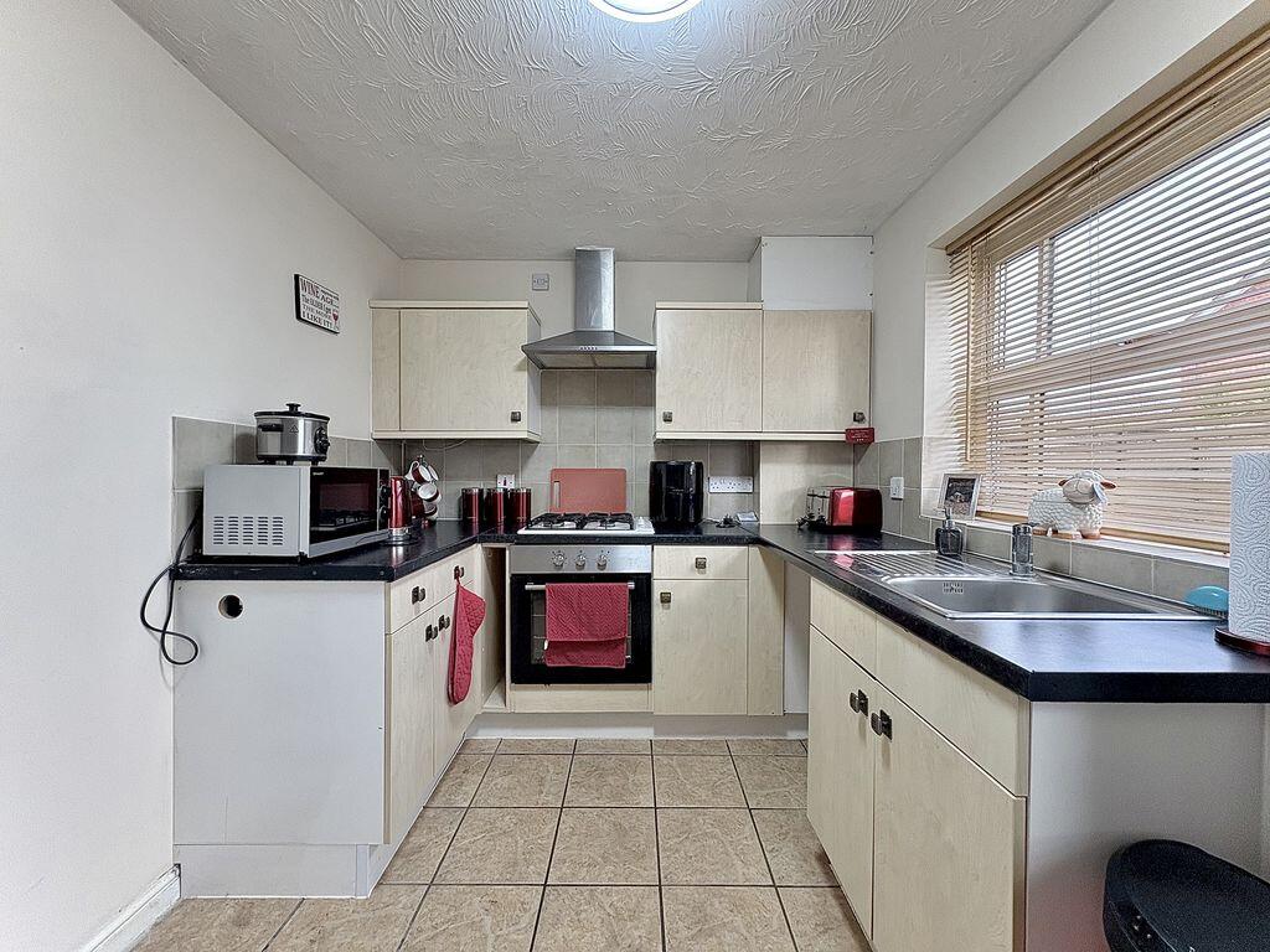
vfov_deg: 85.7
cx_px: 635
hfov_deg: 102.1
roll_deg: +0.7
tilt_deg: -1.0
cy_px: 476
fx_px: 514
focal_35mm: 14
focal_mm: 2.22
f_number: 2.2
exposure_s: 1/60
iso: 250
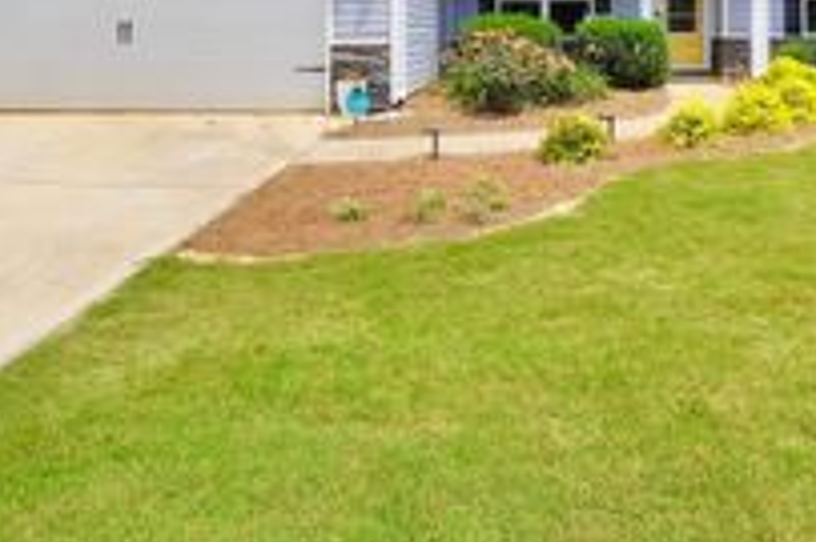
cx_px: 551
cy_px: 22
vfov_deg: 33.4
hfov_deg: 50.9
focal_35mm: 37
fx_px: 838
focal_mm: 10
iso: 100
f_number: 10
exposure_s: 1/160
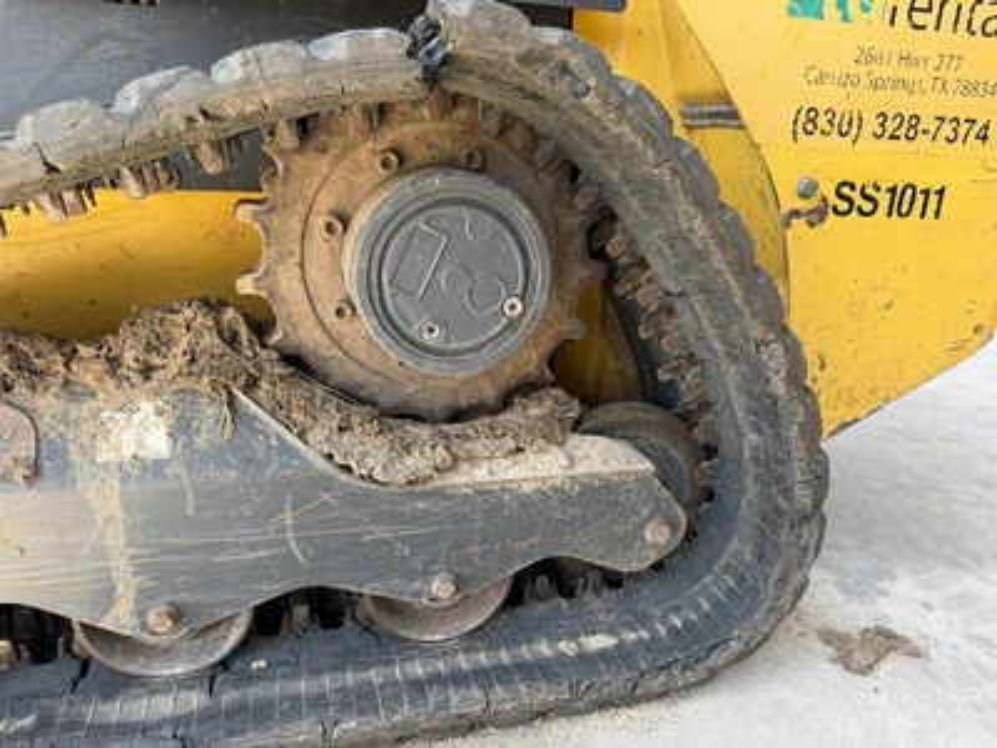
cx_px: 498
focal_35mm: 24
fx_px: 691
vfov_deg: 56.8
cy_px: 374
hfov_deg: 71.6
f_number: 1.78
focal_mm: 6.76
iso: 100
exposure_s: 1/399
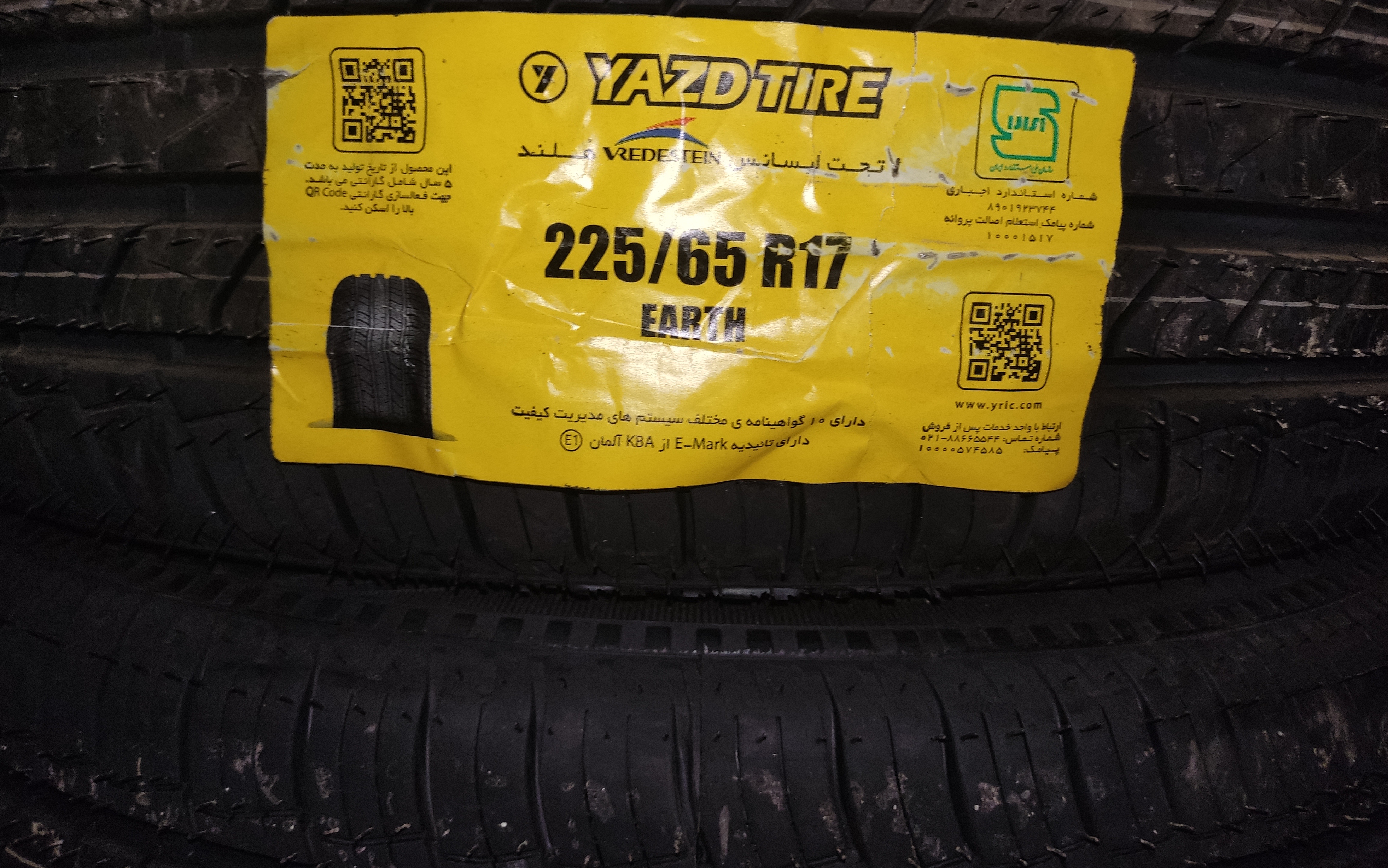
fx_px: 1021
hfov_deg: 68.4
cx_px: 689
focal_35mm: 27
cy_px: 414
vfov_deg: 46.0
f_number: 1.79
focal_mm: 4.71
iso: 358
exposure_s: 1/50
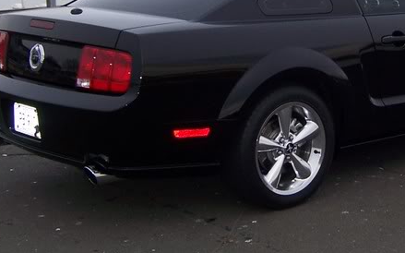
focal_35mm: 89
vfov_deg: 14.6
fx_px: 982
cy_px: 64
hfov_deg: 23.0
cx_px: 311
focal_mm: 6.2
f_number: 2.8
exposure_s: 1/800
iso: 80
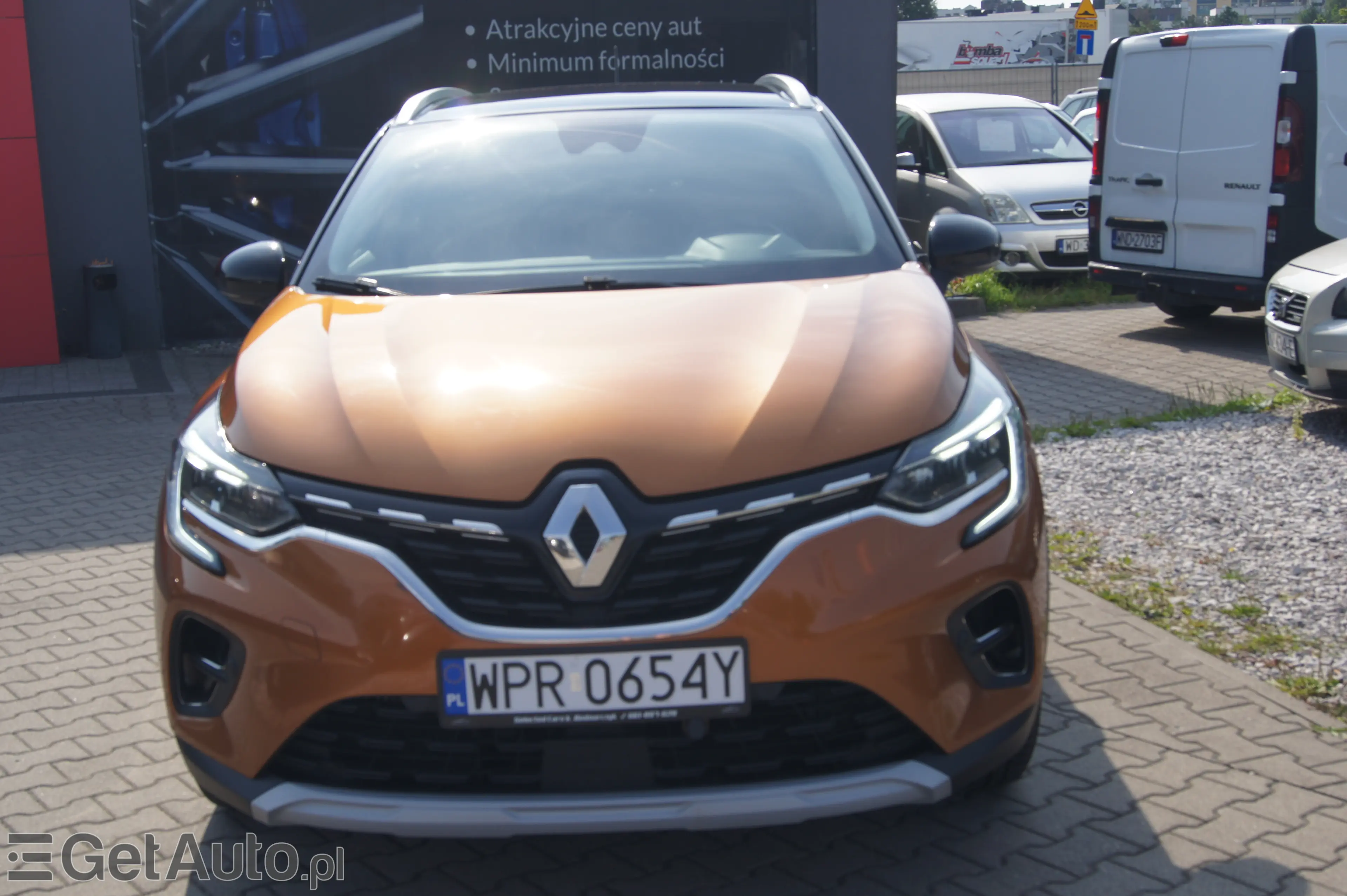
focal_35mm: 42
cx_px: 674
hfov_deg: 46.4
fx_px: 1571
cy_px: 448
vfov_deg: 31.9
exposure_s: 1/200
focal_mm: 28
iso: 100
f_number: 8
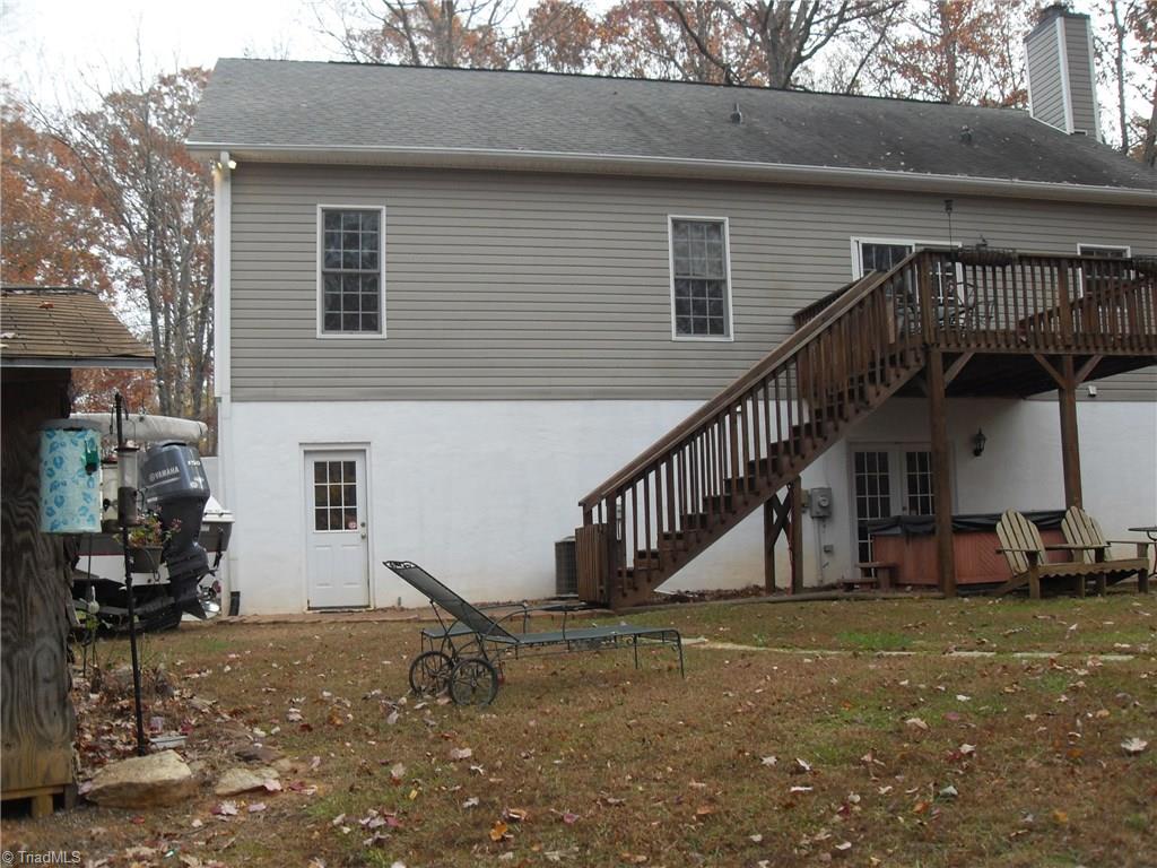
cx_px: 578
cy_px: 434
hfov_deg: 54.0
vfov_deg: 41.8
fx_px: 1136
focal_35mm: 34
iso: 80
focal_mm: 6.3
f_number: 7
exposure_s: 1/90
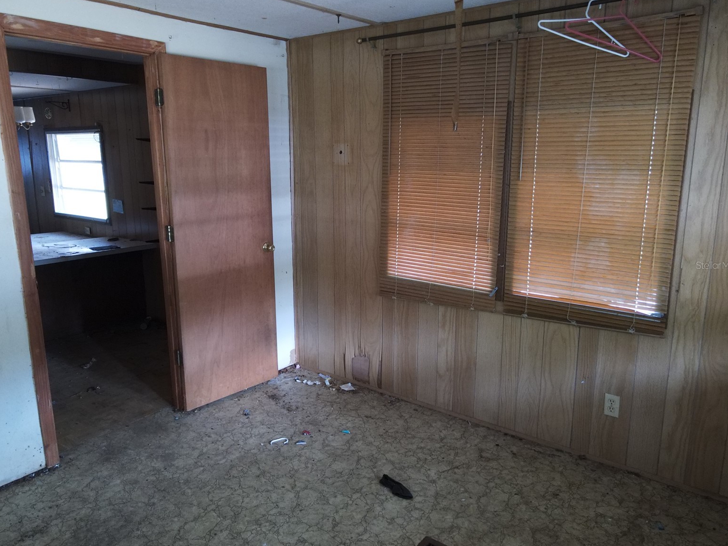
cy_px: 265
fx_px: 526
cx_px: 362
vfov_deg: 54.9
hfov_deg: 69.4
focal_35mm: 25
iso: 790
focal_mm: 4.5
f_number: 2.8
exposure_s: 1/5
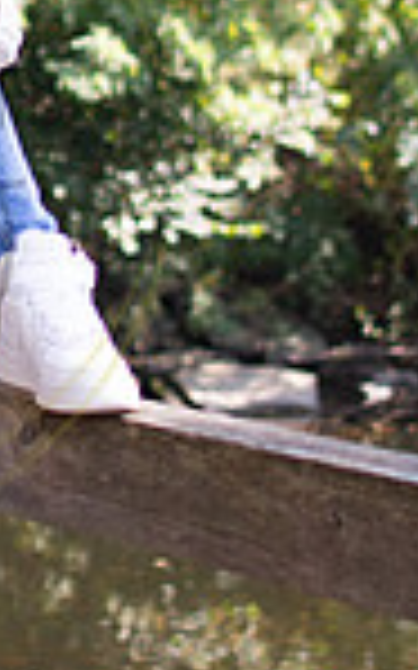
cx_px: -211
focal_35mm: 160
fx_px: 2919
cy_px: 130
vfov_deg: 13.0
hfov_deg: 8.0
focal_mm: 35
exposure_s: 1/320
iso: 100
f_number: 2.8
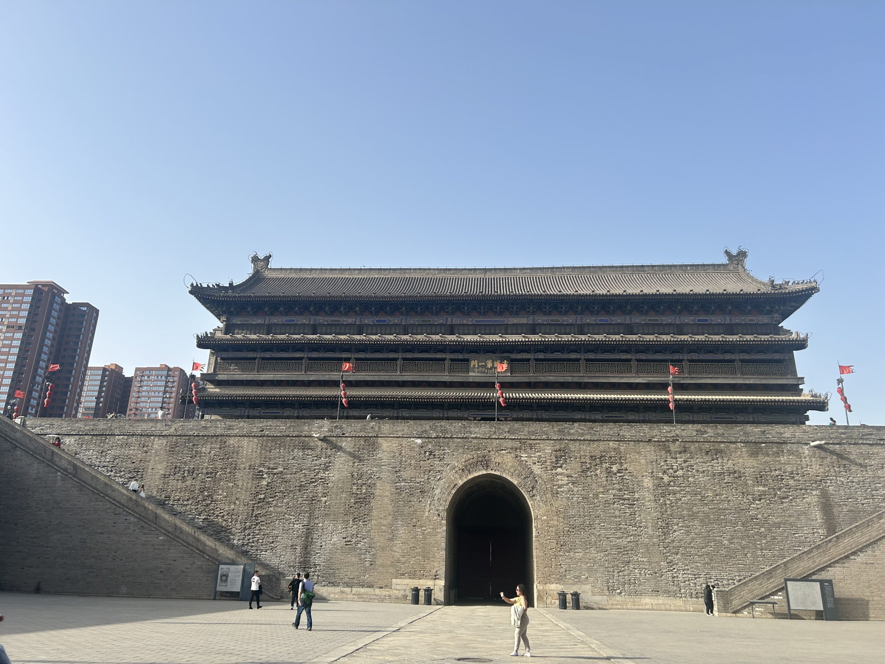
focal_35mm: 26
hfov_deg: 67.3
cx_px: 442
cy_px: 332
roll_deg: -1.4
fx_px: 665
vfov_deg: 53.1
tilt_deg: +20.3
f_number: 1.5
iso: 50
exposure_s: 1/2994
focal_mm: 5.7
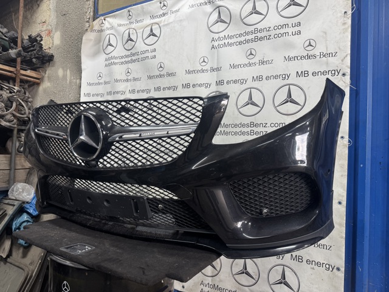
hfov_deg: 71.6
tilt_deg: +1.7
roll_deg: -1.1
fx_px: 270
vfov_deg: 56.8
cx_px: 194
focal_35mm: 24
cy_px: 146
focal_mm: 6.76
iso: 125
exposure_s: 1/100
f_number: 1.78
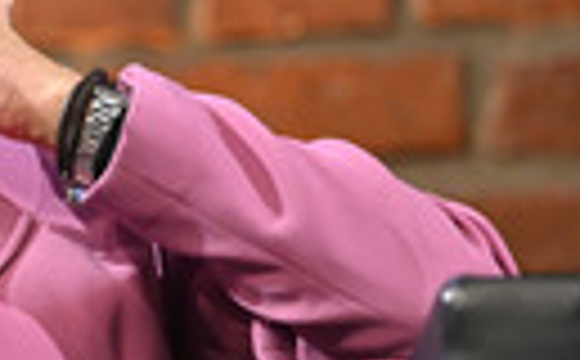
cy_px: 234
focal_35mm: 554
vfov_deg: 2.4
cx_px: -155
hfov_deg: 3.8
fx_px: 8738
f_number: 2.8
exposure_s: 1/250
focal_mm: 155
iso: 2500
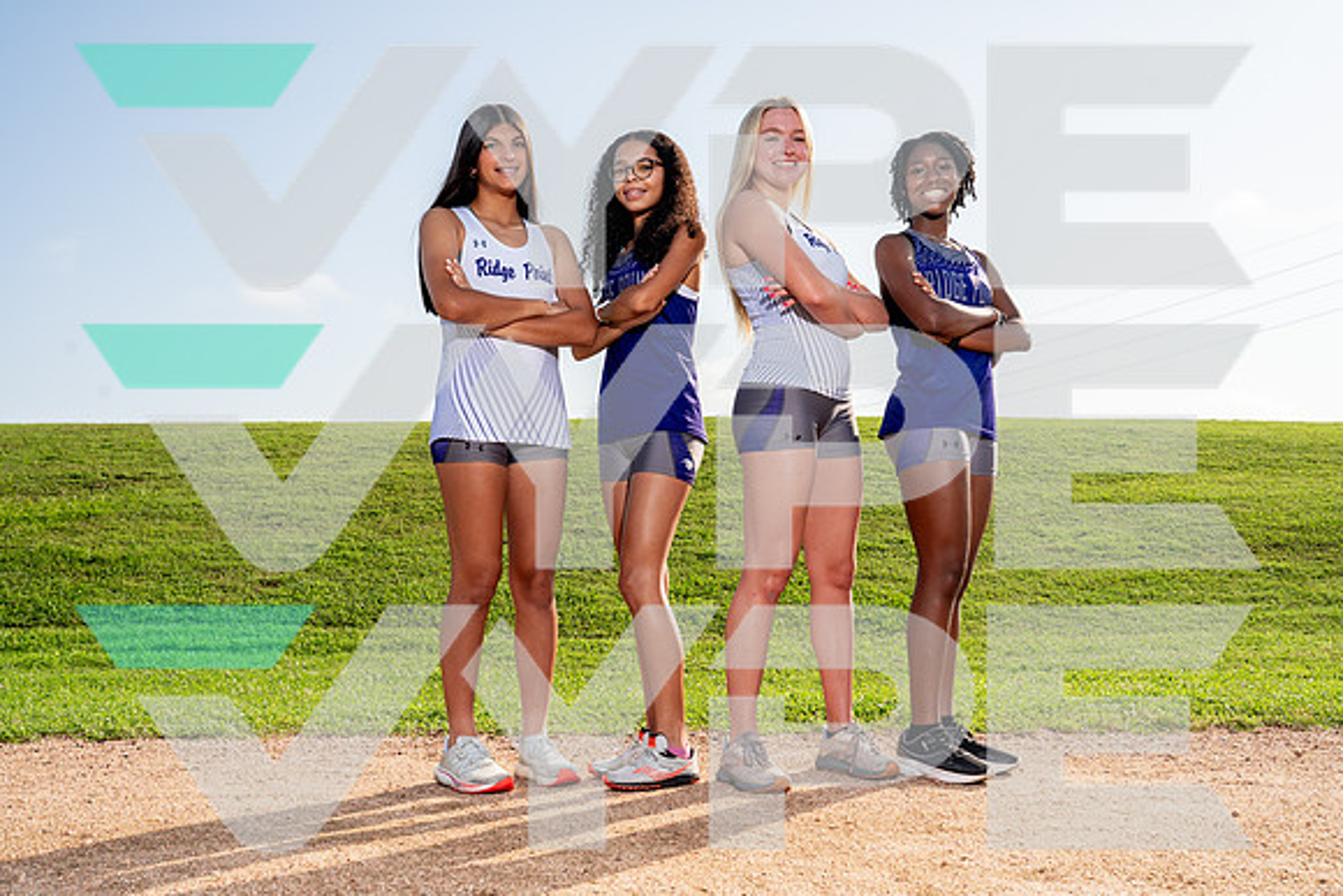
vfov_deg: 37.9
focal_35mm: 35
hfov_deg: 54.4
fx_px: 1306
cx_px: 672
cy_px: 448
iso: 100
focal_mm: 35
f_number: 8
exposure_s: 1/250
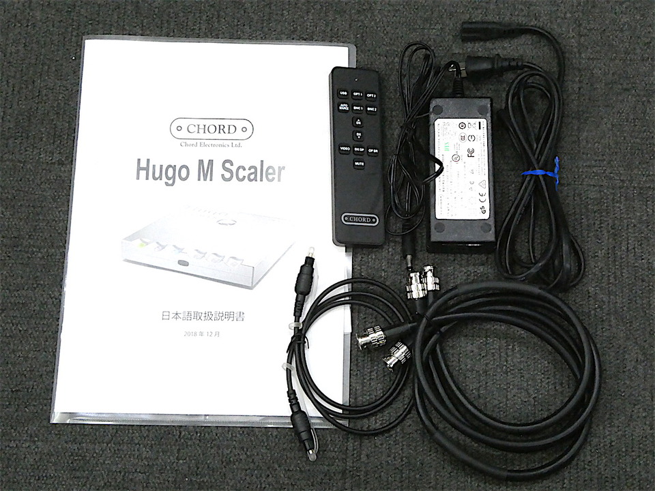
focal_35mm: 61
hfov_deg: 31.7
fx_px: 1154
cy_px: 246
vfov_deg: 24.0
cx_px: 328
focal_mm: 10.9
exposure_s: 1/40
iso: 1600
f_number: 7.1
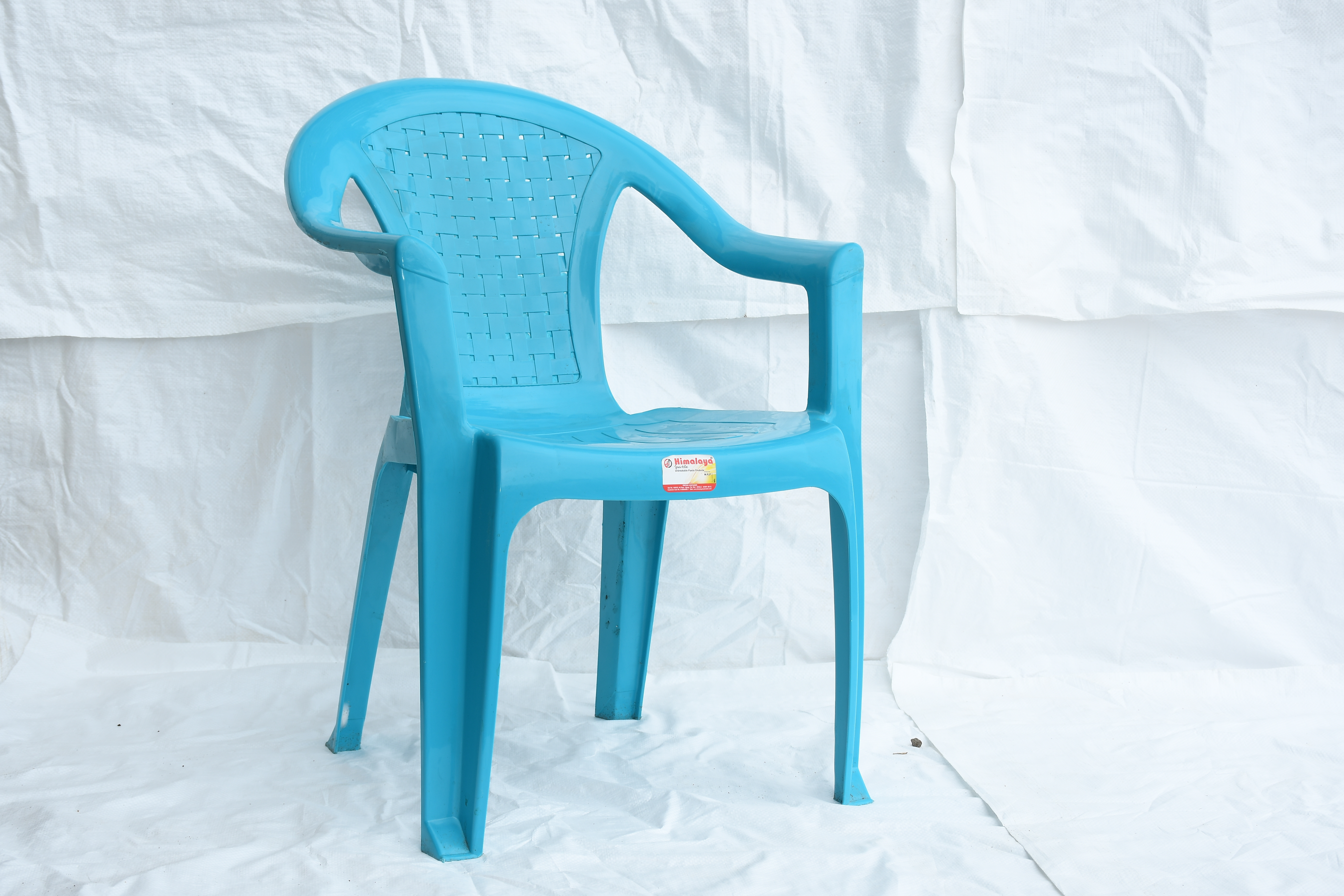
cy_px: 448
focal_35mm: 60
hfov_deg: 33.4
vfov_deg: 22.6
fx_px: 2240
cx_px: 672
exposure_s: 1/125
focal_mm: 40
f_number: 7.1
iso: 100
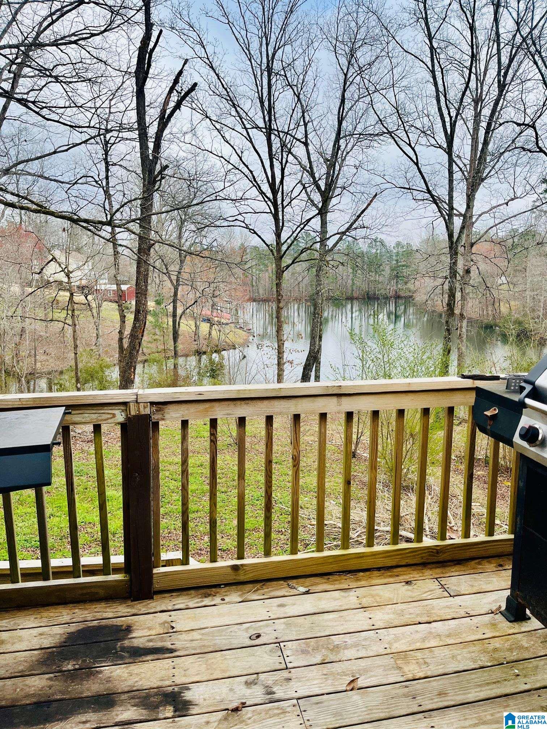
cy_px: 364
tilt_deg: -9.1
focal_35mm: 26
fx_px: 548
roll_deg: +0.3
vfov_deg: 67.3
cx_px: 274
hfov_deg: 53.1
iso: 50
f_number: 1.6
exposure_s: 1/2358
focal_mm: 5.1
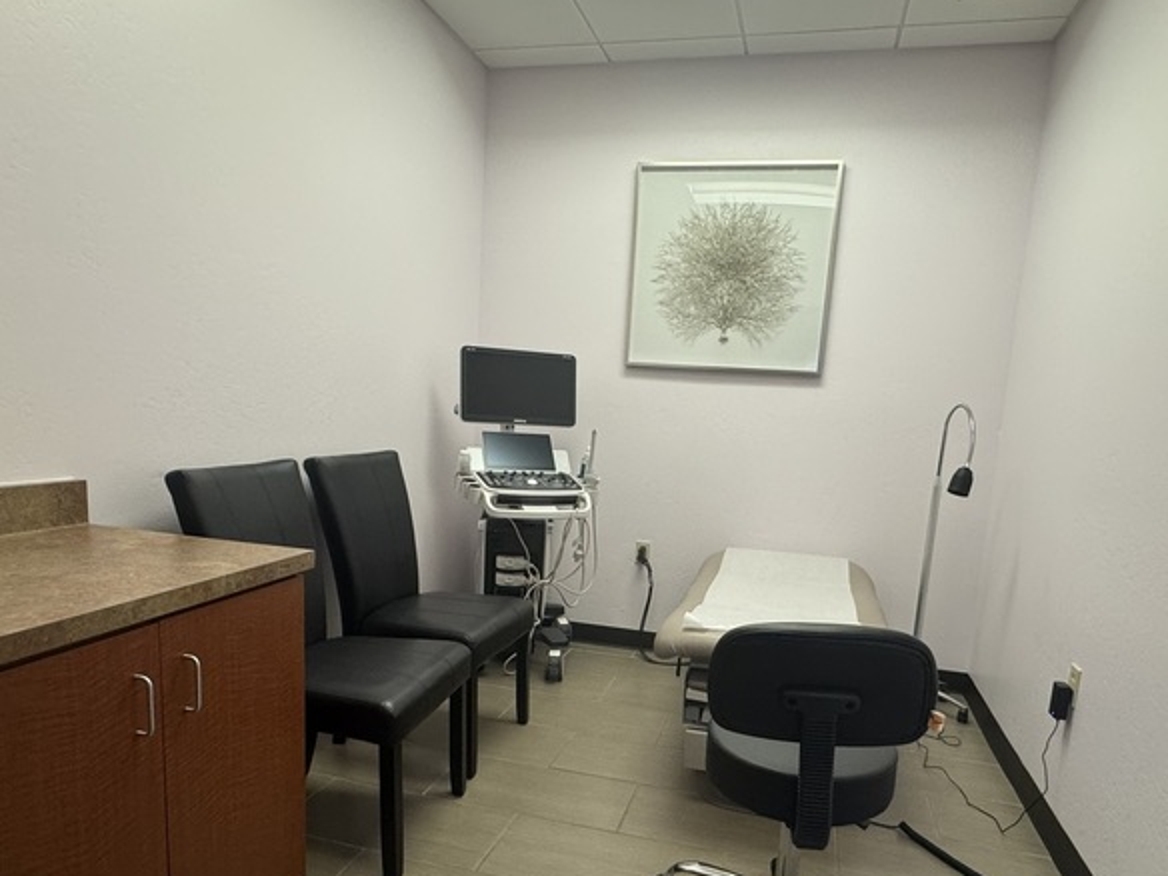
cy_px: 536
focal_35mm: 23
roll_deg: -2.3
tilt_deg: -7.6
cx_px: 608
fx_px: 776
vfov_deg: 58.3
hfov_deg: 73.9
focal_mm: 2.22
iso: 200
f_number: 2.2
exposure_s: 1/120
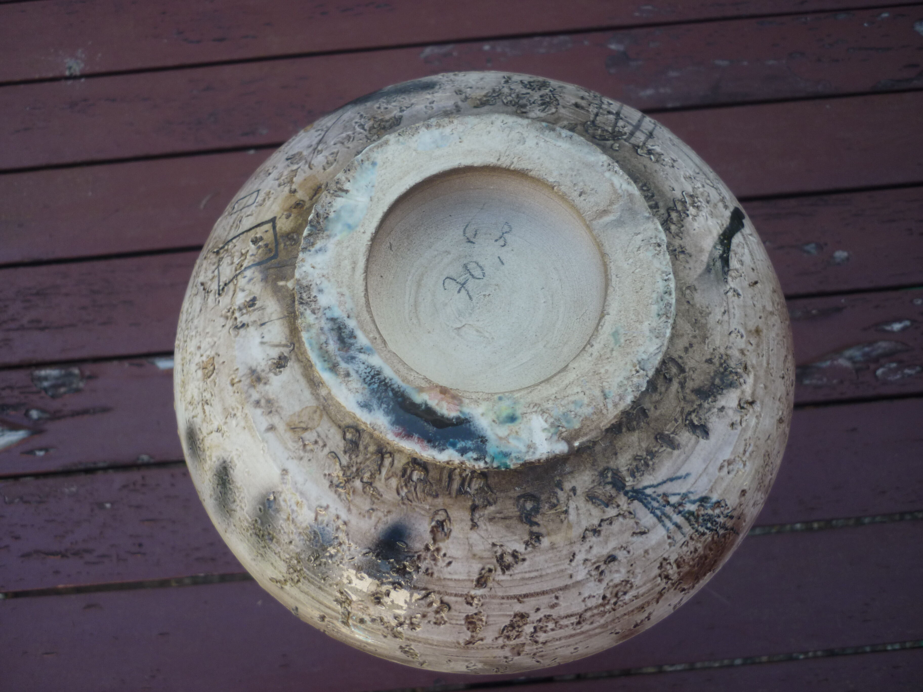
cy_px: 346
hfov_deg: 55.4
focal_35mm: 33
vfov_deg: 42.9
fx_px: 880
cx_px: 462
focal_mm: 5.5
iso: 80
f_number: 2.8
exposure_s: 1/200
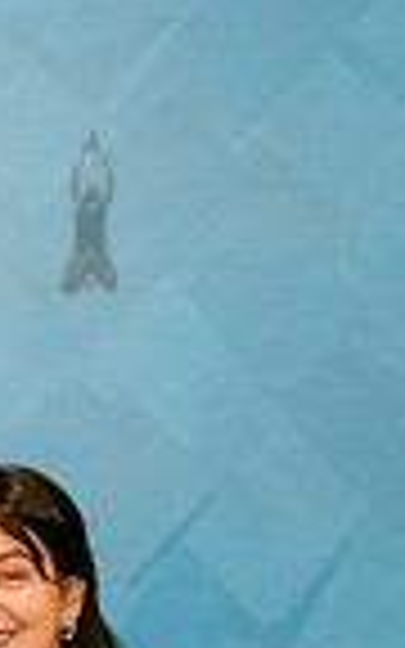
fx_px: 2985
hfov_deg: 7.1
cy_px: 987
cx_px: -744
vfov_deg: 11.8
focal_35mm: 169
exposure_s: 1/400
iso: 6400
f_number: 5
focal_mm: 35
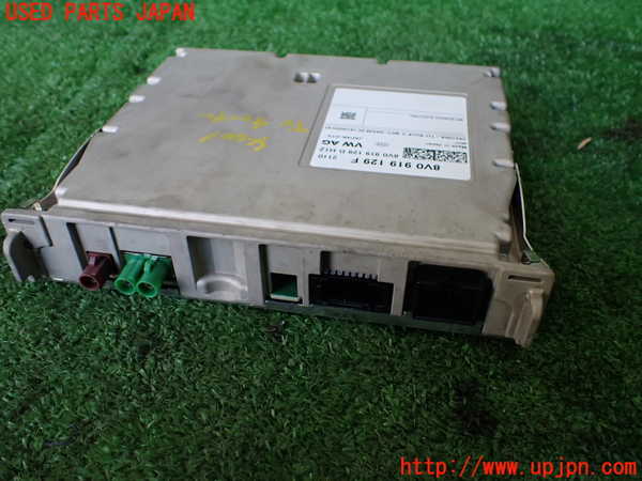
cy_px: 240
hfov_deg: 60.0
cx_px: 321
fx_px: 556
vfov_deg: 46.8
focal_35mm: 30
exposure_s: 1/125
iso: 320
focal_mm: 5.4
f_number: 2.3
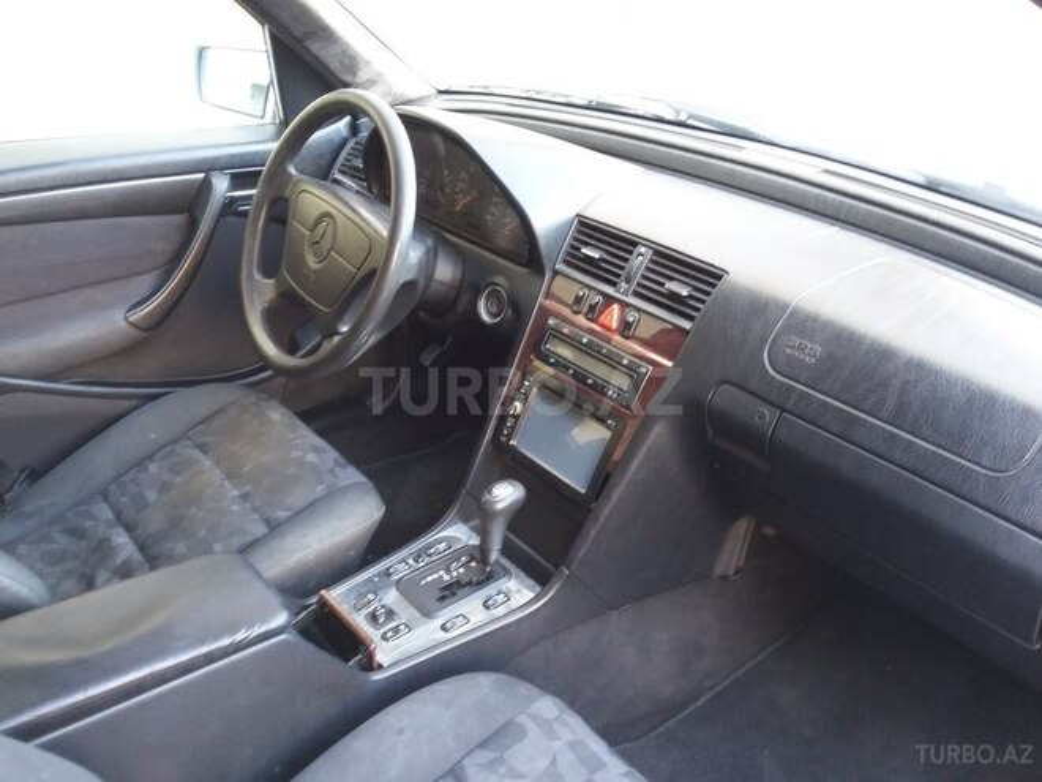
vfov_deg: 45.4
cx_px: 521
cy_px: 391
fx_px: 933
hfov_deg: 58.4
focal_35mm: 31
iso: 200
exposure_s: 1/17
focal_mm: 3.3
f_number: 2.2
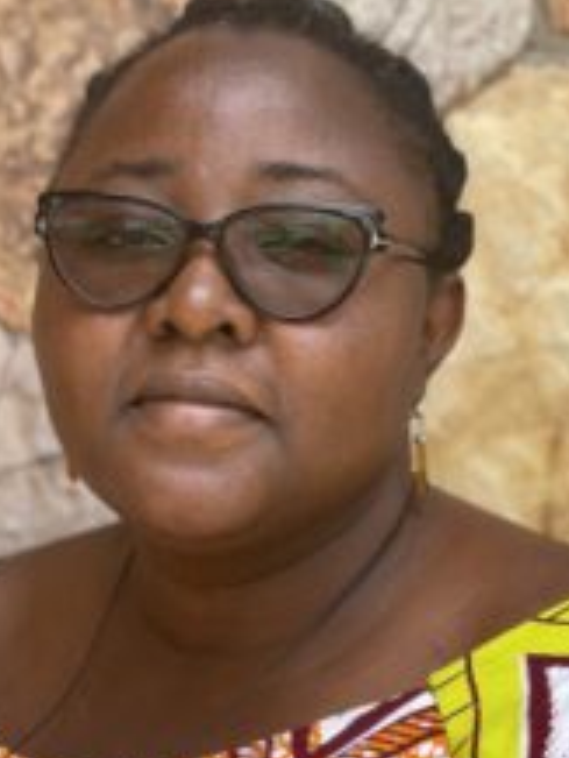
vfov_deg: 20.2
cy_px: 583
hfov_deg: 15.4
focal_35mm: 96
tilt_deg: -7.5
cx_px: 223
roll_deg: +0.9
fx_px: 2102
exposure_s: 1/130
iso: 25
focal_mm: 6
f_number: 2
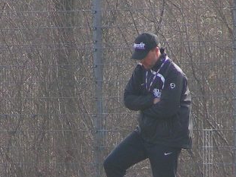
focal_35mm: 977
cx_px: 83
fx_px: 6658
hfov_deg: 2.0
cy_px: 147
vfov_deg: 1.5
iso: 80
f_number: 3.5
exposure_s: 1/500
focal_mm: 58
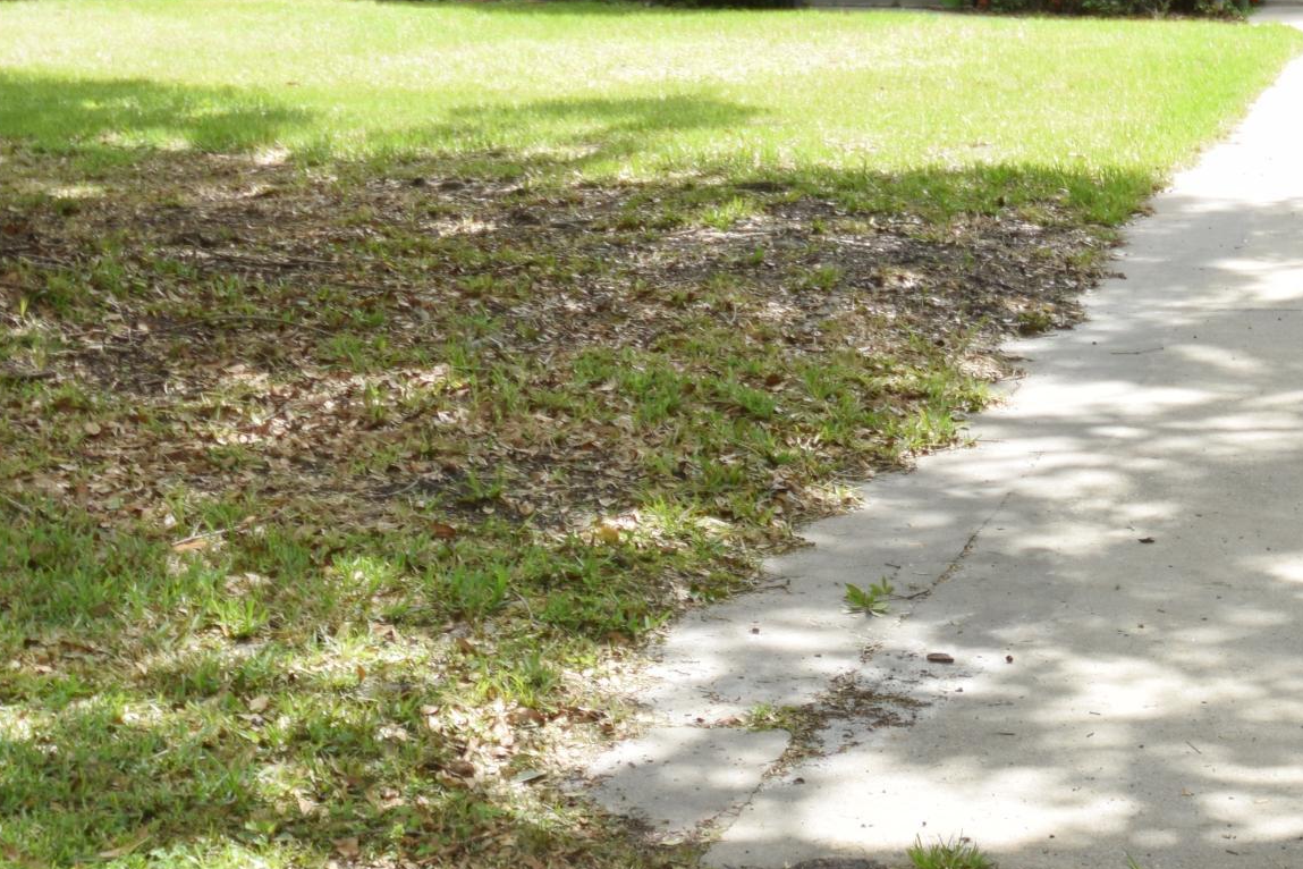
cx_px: 705
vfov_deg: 14.1
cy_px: -206
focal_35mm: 94
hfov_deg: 21.7
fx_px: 3402
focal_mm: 24
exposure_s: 1/200
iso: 100
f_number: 5.6
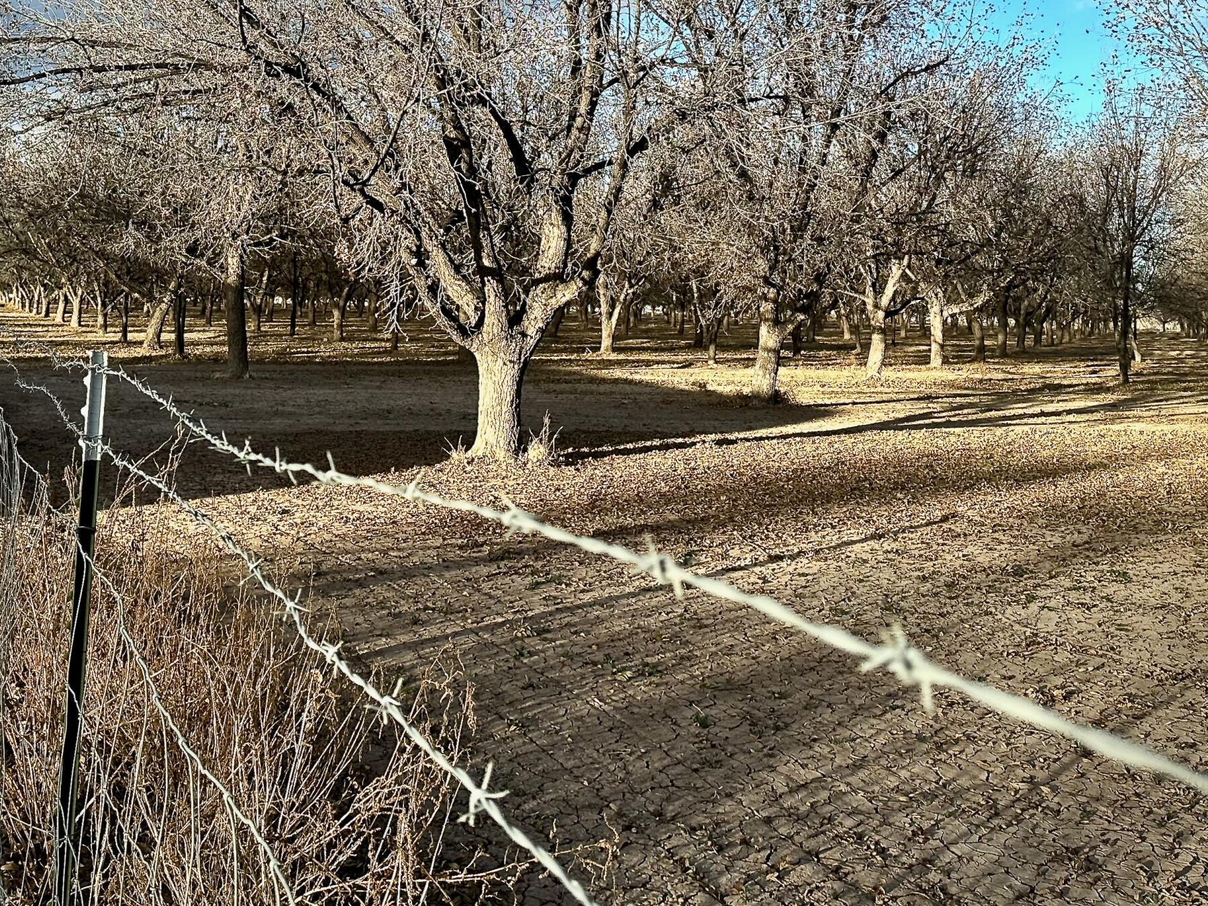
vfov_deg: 34.8
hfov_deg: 46.6
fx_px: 1396
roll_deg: -1.7
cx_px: 513
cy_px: 173
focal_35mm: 40
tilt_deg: +5.8
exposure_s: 1/2110
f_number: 1.78
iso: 80
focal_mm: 6.86
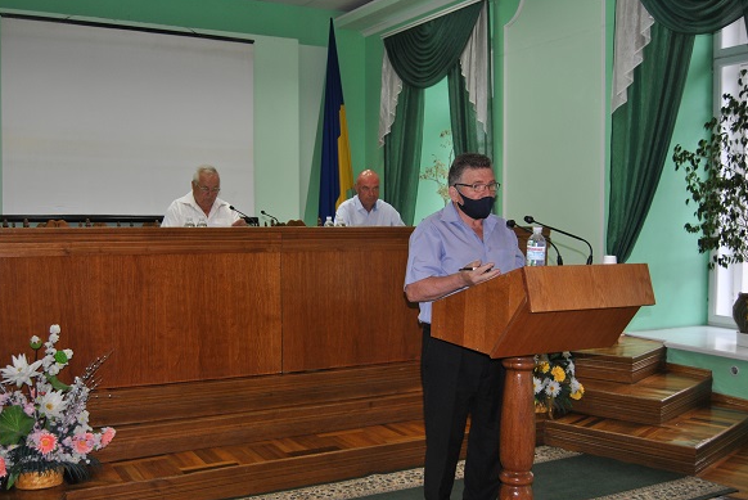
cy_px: 276
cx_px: 332
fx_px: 802
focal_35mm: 39
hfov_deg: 49.9
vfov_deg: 34.6
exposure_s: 1/60
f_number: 3.8
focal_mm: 23
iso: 200
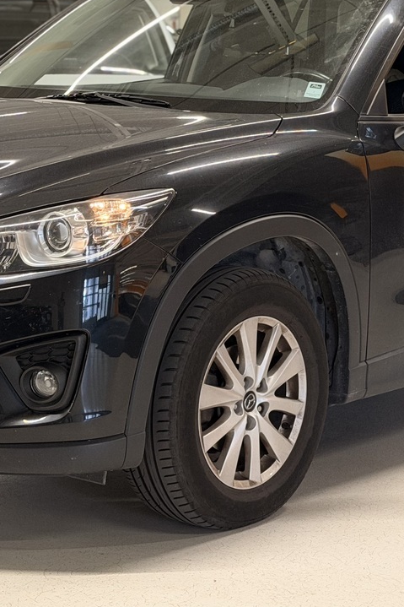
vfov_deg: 20.4
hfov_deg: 13.7
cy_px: 228
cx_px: 229
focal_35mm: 100
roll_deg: -1.1
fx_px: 1684
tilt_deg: -6.3
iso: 250
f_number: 1.78
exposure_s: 1/100
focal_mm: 6.76
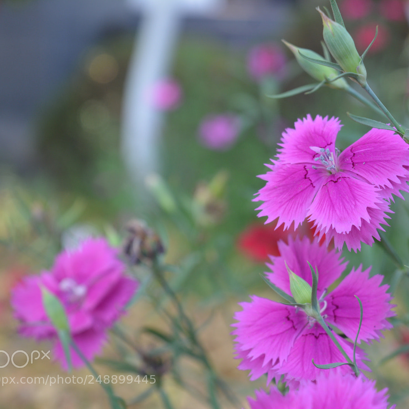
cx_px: 263
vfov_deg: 16.5
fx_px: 1412
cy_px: 204
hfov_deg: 16.5
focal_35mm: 106
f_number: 8
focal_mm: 55
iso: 220
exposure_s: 1/60
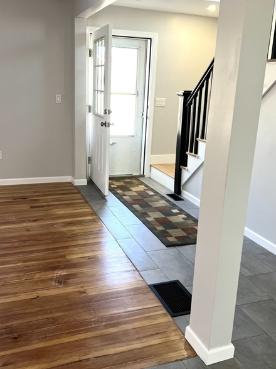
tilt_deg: -14.7
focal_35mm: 34
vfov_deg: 53.9
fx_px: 362
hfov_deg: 41.8
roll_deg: -2.5
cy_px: 172
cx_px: 132
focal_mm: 5.7
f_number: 1.5
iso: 125
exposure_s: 1/121
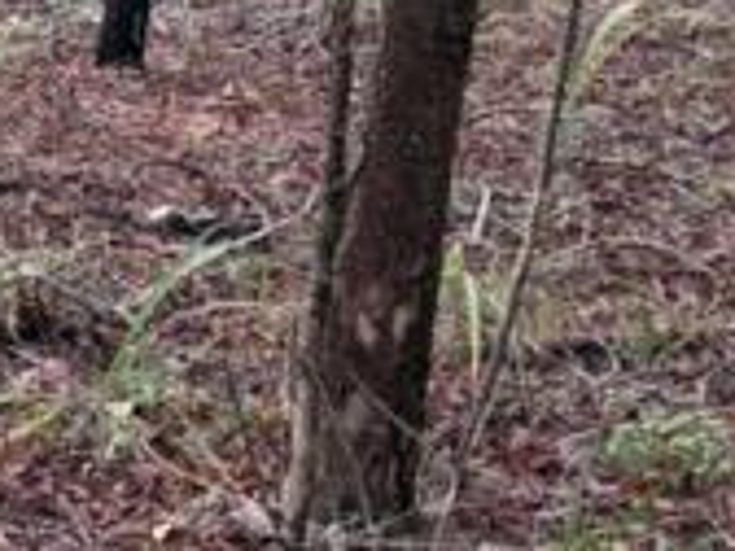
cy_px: 61
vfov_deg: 8.1
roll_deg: -0.7
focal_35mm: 183
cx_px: -796
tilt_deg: -18.3
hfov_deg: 9.9
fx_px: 3886
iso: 125
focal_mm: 6.76
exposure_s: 1/121
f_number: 1.78
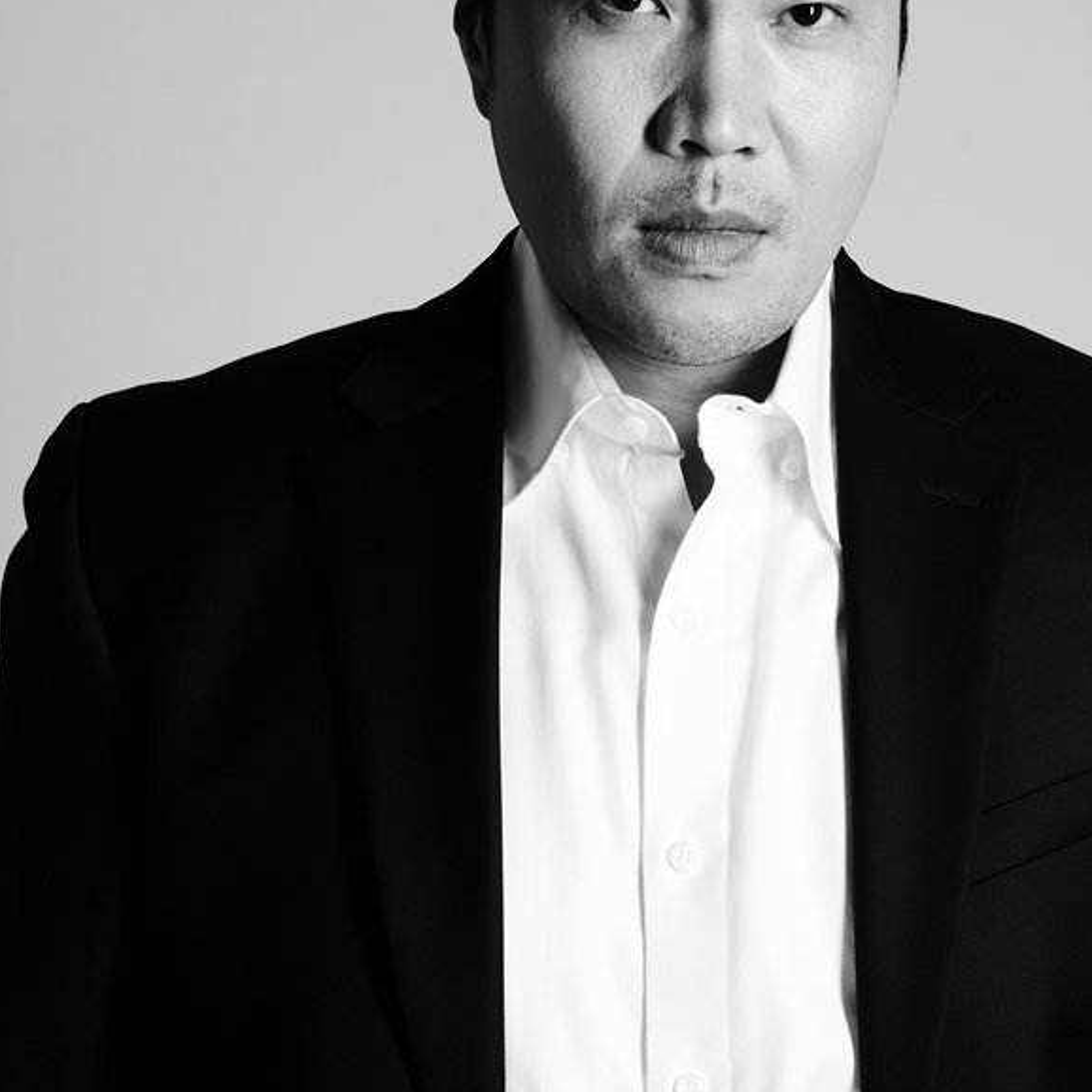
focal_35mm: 139
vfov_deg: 12.5
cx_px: 799
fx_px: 4961
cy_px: 801
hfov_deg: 12.5
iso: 320
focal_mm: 70
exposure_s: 1/60
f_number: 11
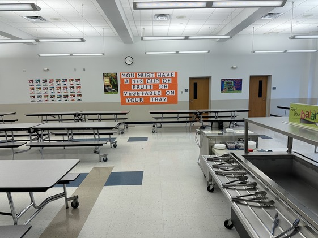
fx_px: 221
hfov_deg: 71.6
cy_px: 119
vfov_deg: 56.8
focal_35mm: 24
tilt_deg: -7.5
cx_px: 159
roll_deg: +1.7
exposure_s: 1/165
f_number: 1.78
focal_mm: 6.86
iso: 64
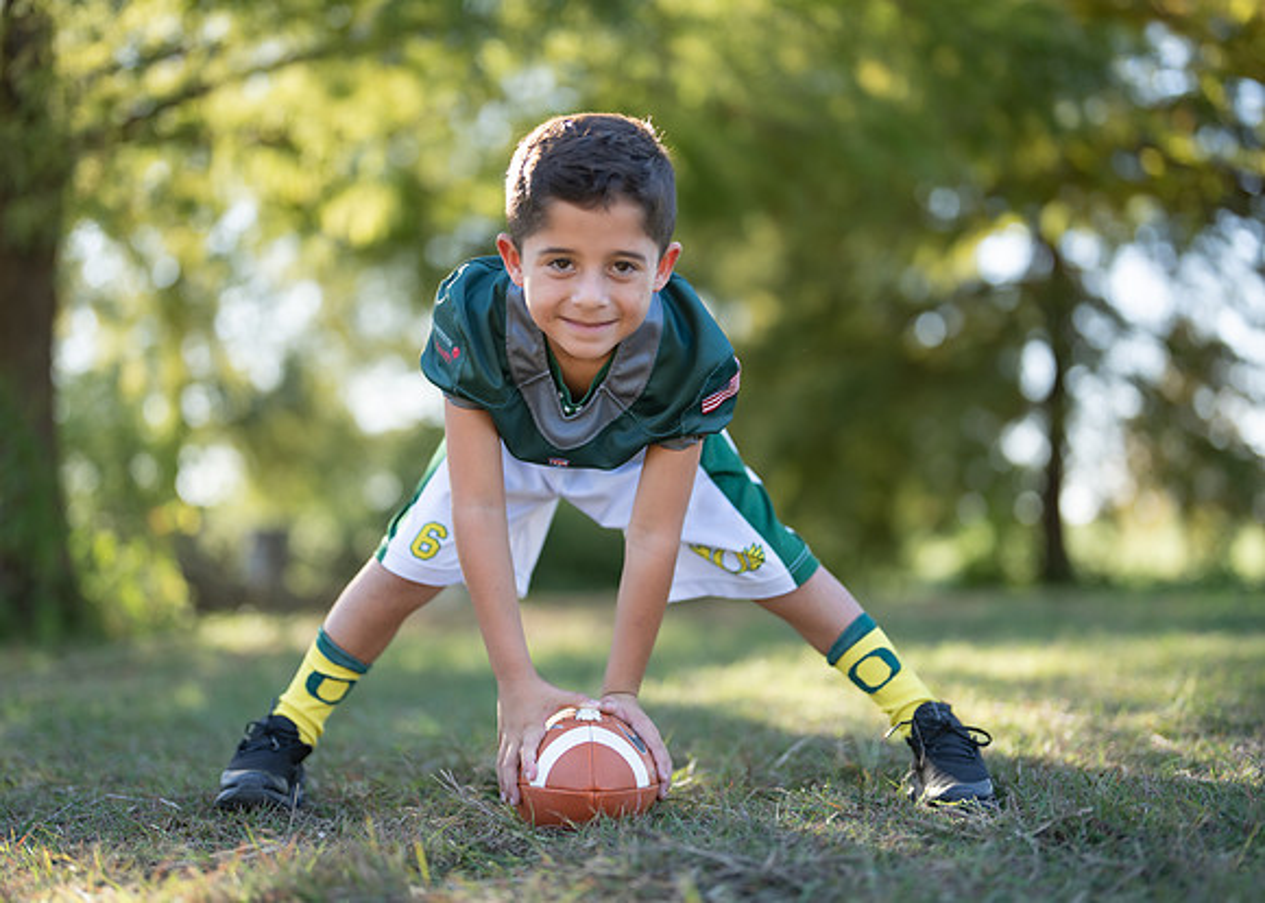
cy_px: 452
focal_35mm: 52
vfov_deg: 27.0
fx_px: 1882
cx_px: 632
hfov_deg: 37.2
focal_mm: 50
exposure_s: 1/1250
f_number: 1.2
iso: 100
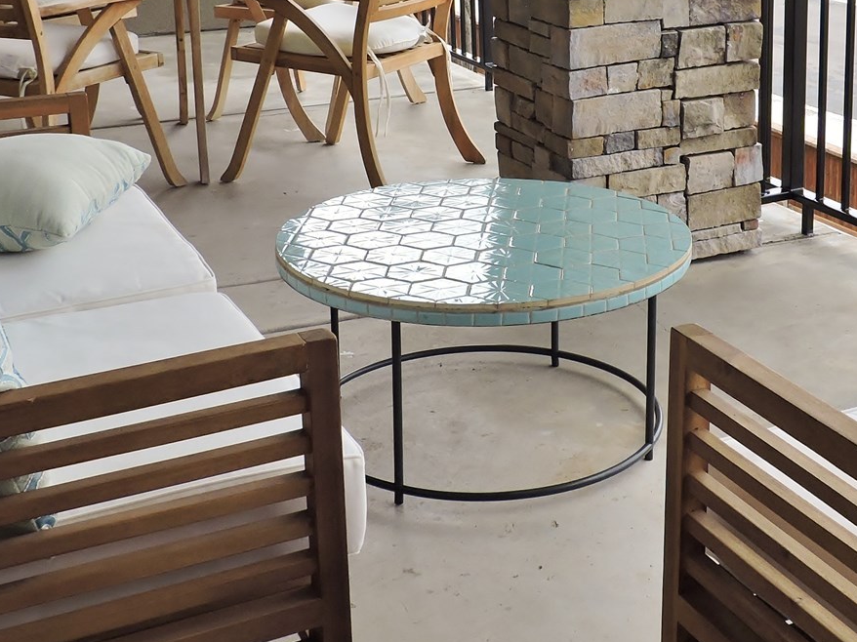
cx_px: 556
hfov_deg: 34.1
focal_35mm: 56
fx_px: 1386
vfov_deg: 25.6
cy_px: 116
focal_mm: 4.3
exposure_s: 1/320
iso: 100
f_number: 3
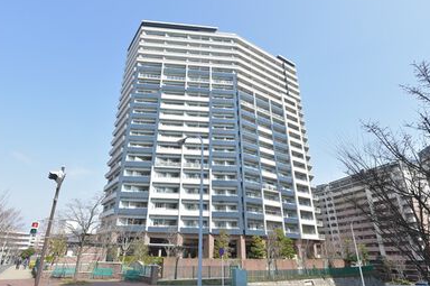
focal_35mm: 21
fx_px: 251
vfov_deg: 59.4
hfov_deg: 81.1
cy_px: 142
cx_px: 198
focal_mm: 17
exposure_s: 1/500
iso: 400
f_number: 8
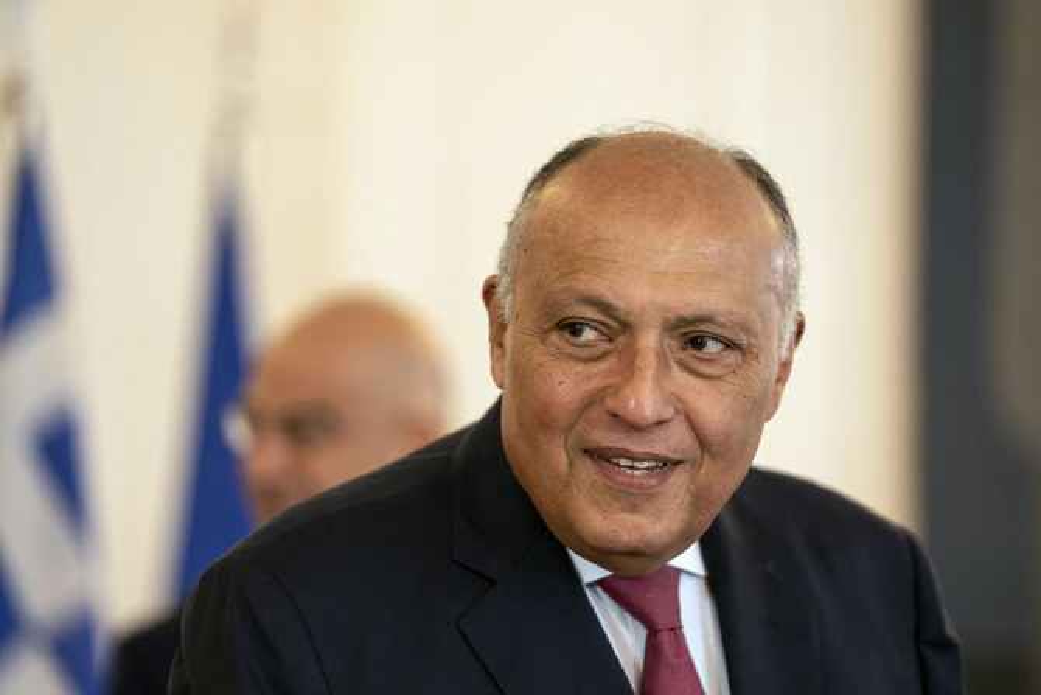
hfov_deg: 10.3
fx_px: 5784
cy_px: 348
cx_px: 520
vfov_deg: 6.9
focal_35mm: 200
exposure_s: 1/500
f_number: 3.2
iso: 1600
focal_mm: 200
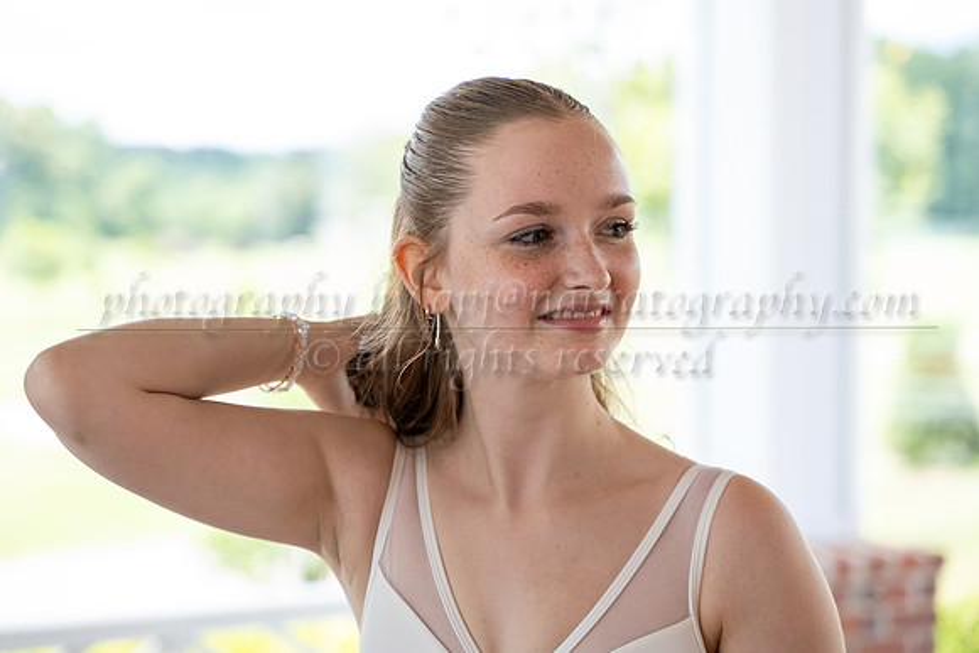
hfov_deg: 22.3
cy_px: 255
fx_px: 2487
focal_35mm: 91
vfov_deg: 14.9
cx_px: 490
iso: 800
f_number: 3.2
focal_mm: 75
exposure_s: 1/800
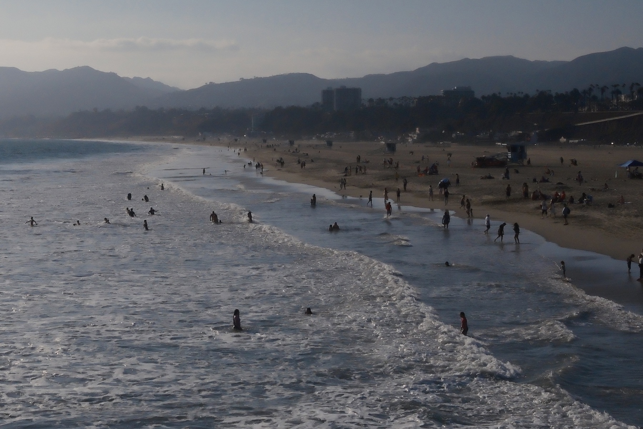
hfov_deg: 54.4
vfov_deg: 37.8
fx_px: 625
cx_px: 322
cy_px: 214
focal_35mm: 35
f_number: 14
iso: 1000
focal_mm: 23
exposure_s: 1/3800
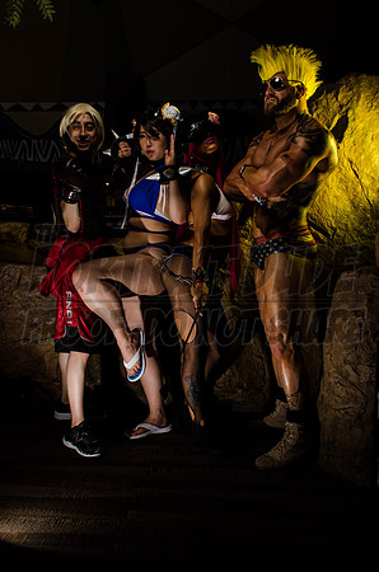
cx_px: 190
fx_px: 619
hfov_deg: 34.1
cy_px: 286
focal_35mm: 39
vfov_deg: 49.6
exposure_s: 1/60
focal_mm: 26
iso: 100
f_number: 13
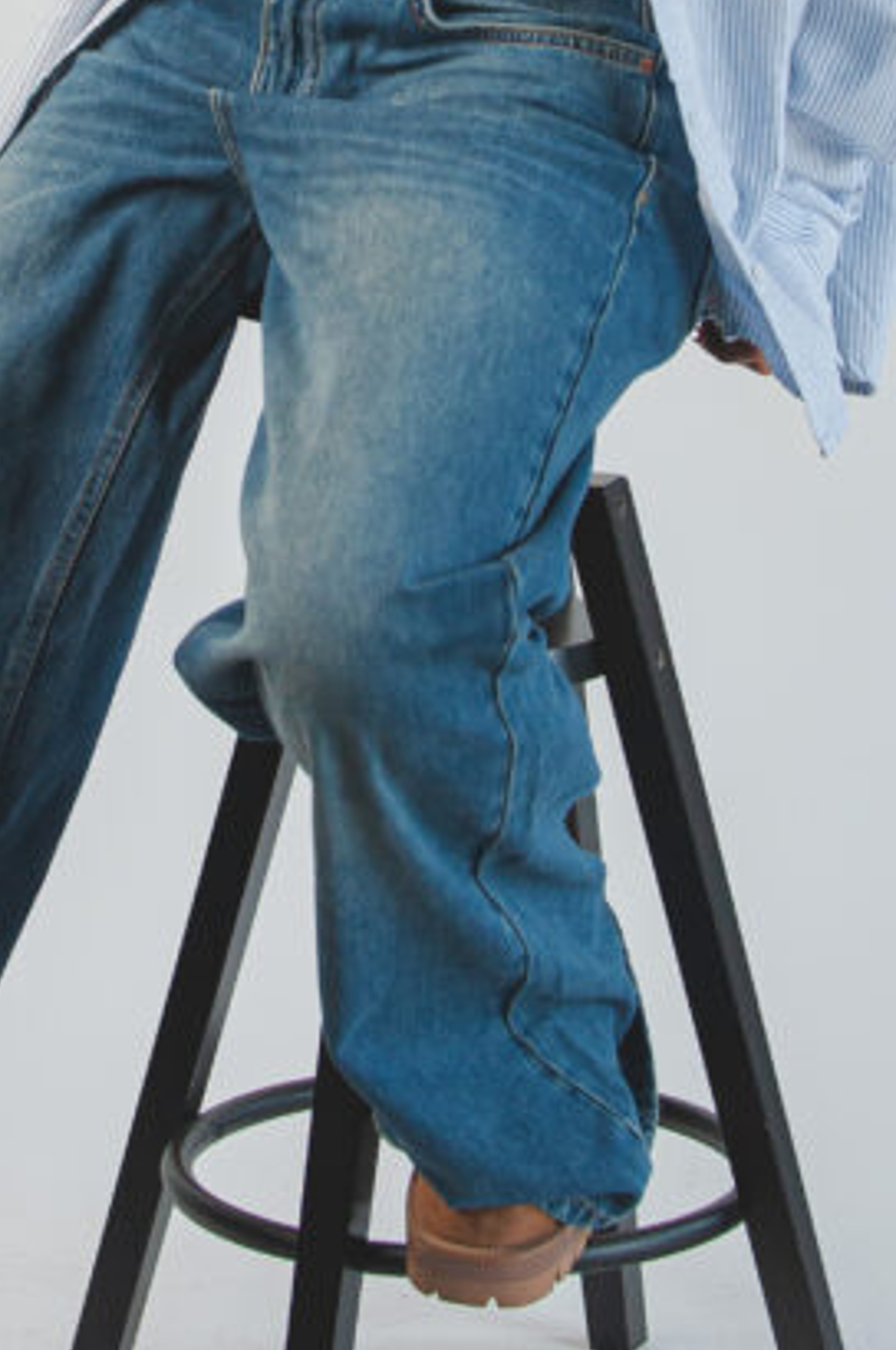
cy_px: 86
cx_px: 173
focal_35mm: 175
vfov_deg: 11.7
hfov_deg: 7.8
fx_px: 6555
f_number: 3.5
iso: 500
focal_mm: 70
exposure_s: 1/400
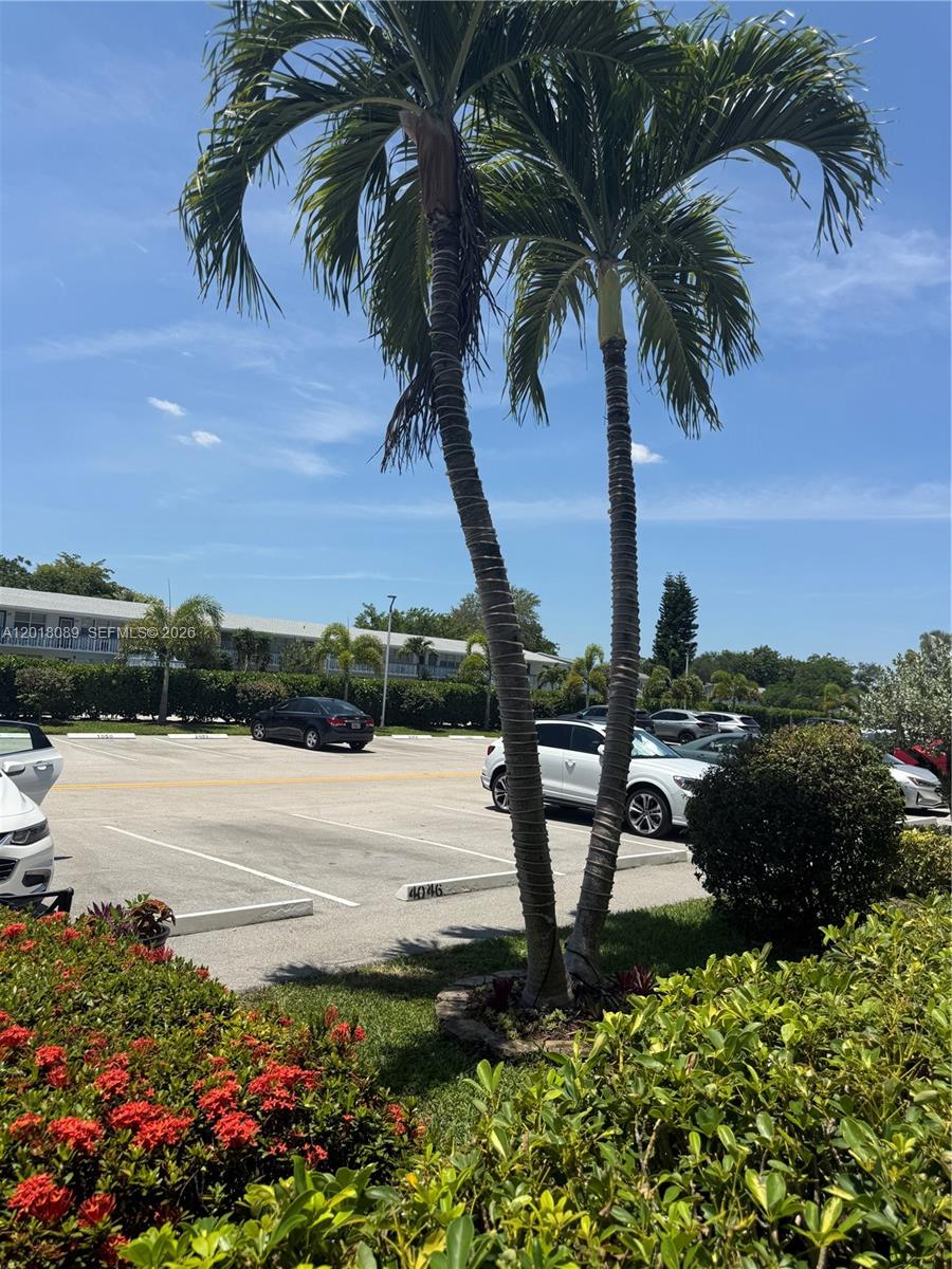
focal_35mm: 24
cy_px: 634
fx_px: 880
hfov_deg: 56.8
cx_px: 476
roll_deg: -3.6
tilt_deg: +3.6
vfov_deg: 71.6
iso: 80
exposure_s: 1/6173
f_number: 1.78
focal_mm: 6.76
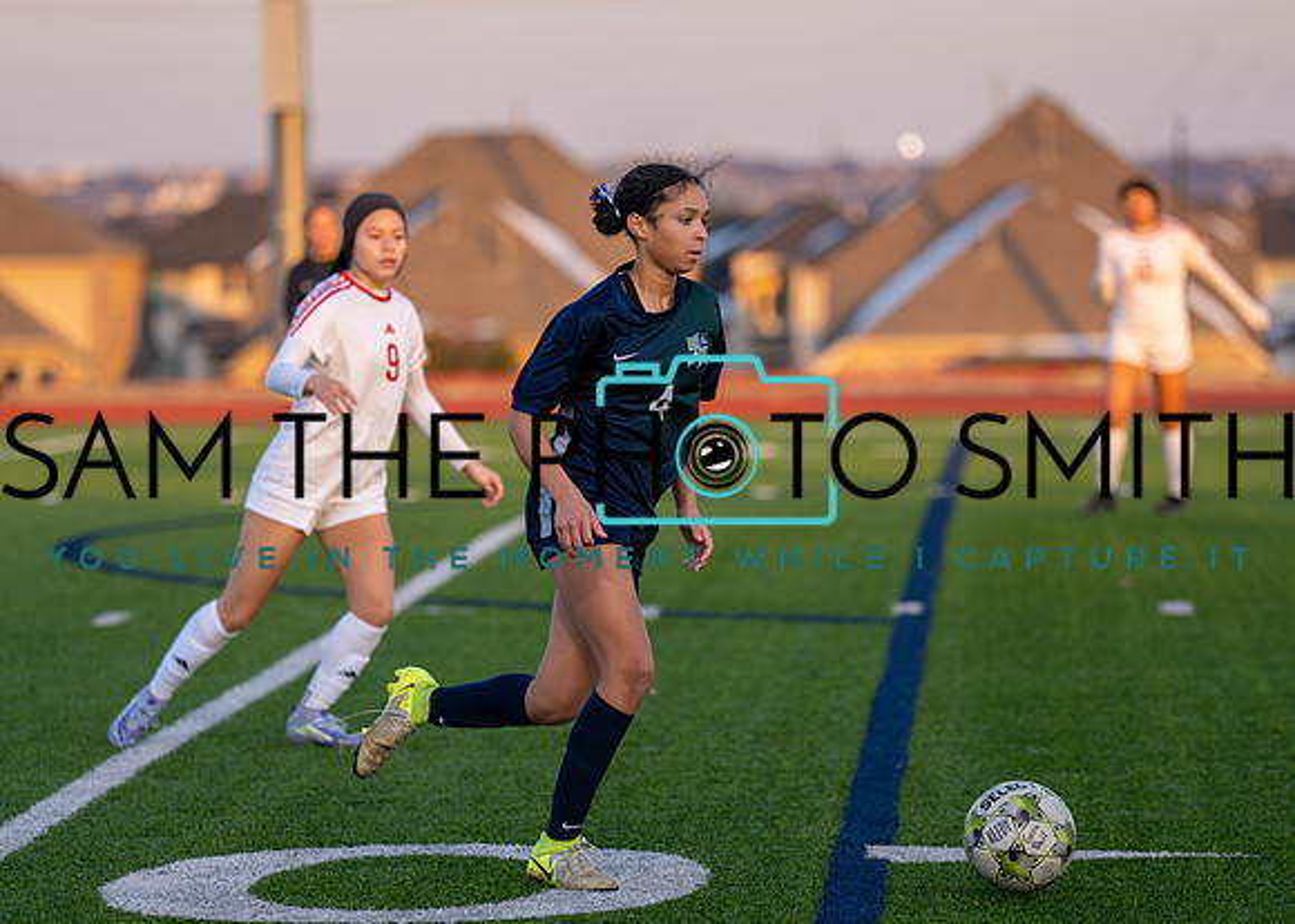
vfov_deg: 7.1
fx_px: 7475
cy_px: 518
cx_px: 630
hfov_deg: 9.9
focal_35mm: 203
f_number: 2.8
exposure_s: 1/1600
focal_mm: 153
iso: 400
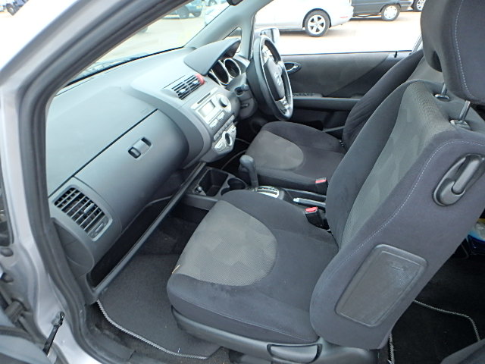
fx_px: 294
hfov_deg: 79.0
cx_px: 242
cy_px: 182
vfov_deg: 63.4
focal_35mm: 21
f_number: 3.5
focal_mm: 3.7
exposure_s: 1/100
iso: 125
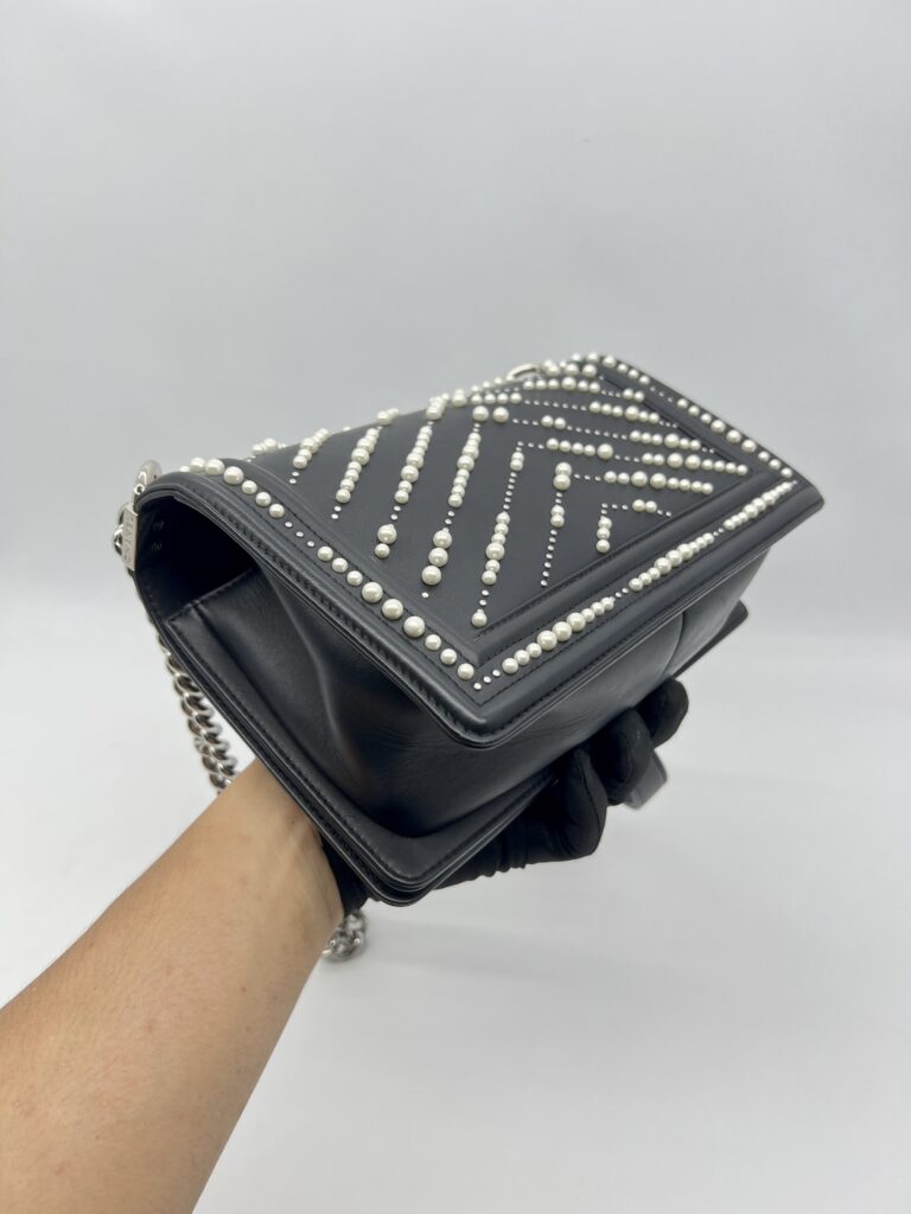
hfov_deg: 53.1
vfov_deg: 67.3
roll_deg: +1.4
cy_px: 607
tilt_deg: -32.5
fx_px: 912
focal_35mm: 26
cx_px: 456
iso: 40
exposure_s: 1/100
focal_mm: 5.7
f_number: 1.5
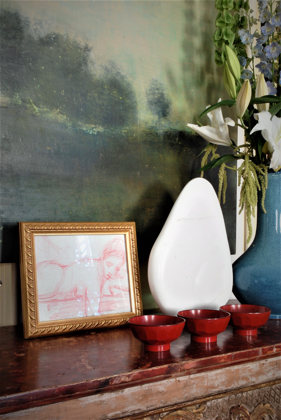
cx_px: 140
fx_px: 543
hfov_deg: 29.0
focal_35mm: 46
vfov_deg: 42.3
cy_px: 210
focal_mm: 31
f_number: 22
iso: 100
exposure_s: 2.5
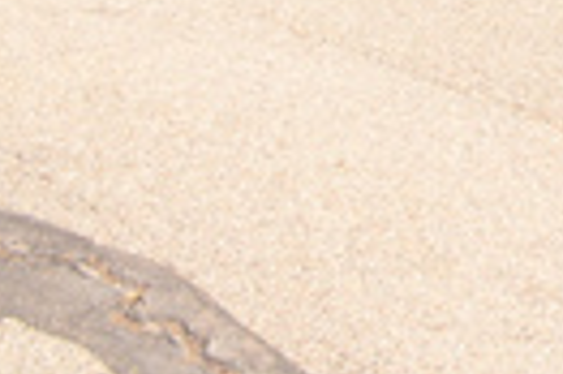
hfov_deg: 13.3
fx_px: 2062
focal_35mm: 132
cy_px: -533
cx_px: 1135
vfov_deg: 9.2
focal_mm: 18
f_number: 6.3
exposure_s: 1/1000
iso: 1600
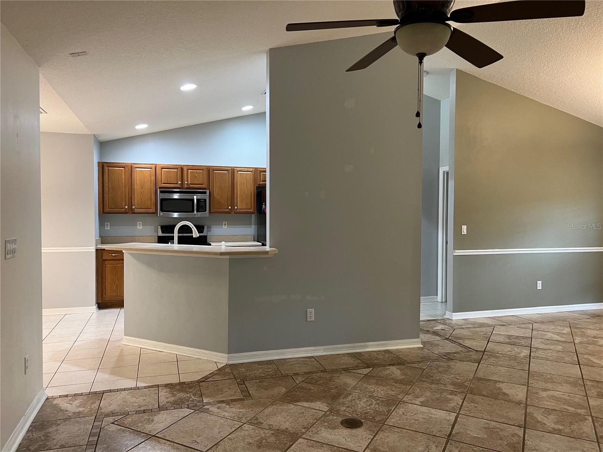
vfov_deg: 53.1
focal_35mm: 26
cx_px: 302
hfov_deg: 67.3
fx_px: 453
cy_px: 226
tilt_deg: -2.1
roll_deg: +0.2
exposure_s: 1/60
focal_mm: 5.7
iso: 100
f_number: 1.5
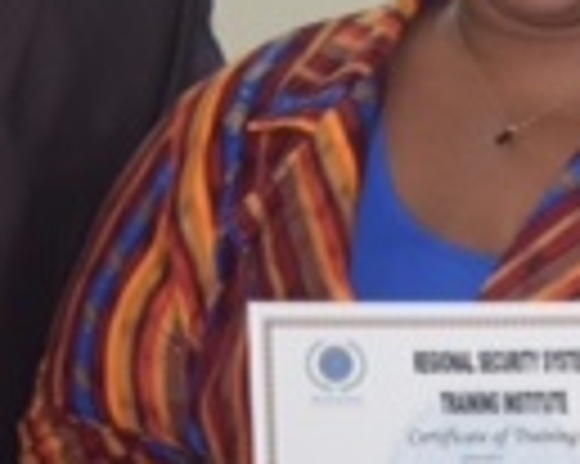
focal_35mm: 265
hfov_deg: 7.3
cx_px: 576
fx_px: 4545
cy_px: 180
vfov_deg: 5.8
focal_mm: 38
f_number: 4.8
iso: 800
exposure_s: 1/80
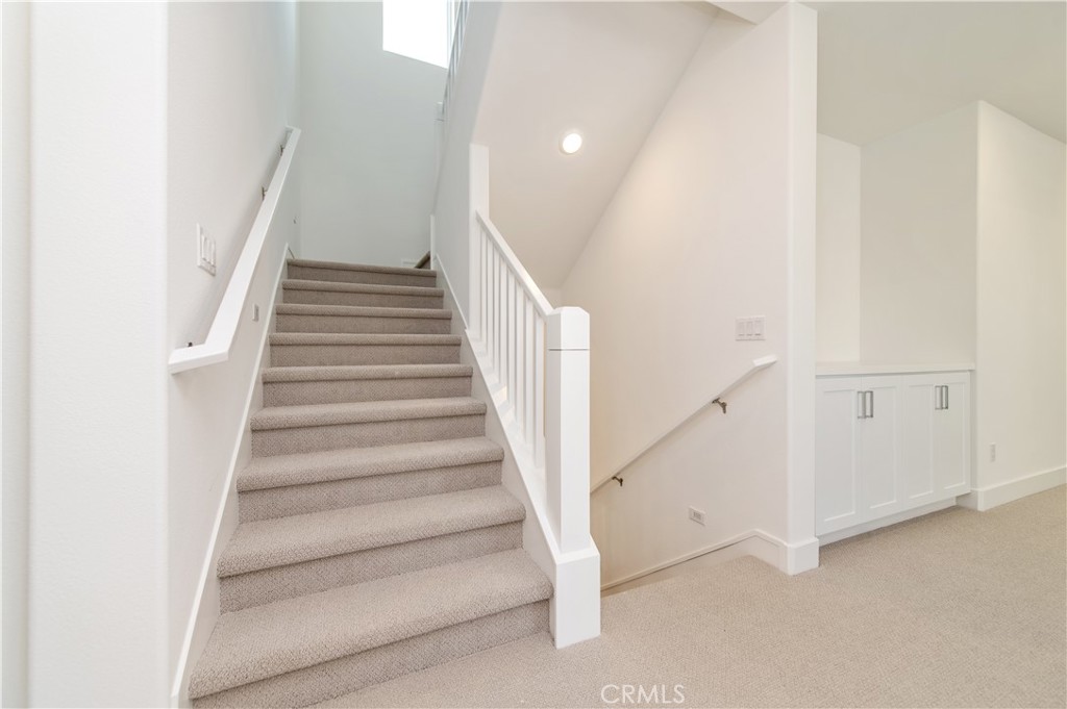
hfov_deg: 104.3
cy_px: 354
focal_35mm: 14
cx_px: 534
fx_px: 415
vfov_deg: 81.1
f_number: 4
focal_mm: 14
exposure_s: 1/60
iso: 200
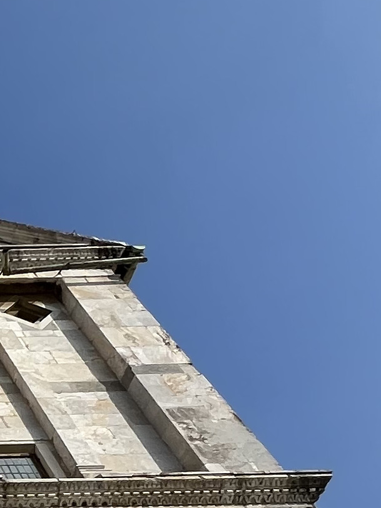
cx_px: -483
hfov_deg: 15.4
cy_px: 636
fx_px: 940
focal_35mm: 64
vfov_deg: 26.4
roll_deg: +1.0
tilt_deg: +42.5
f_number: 1.8
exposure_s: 1/3040
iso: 32
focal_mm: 1.57
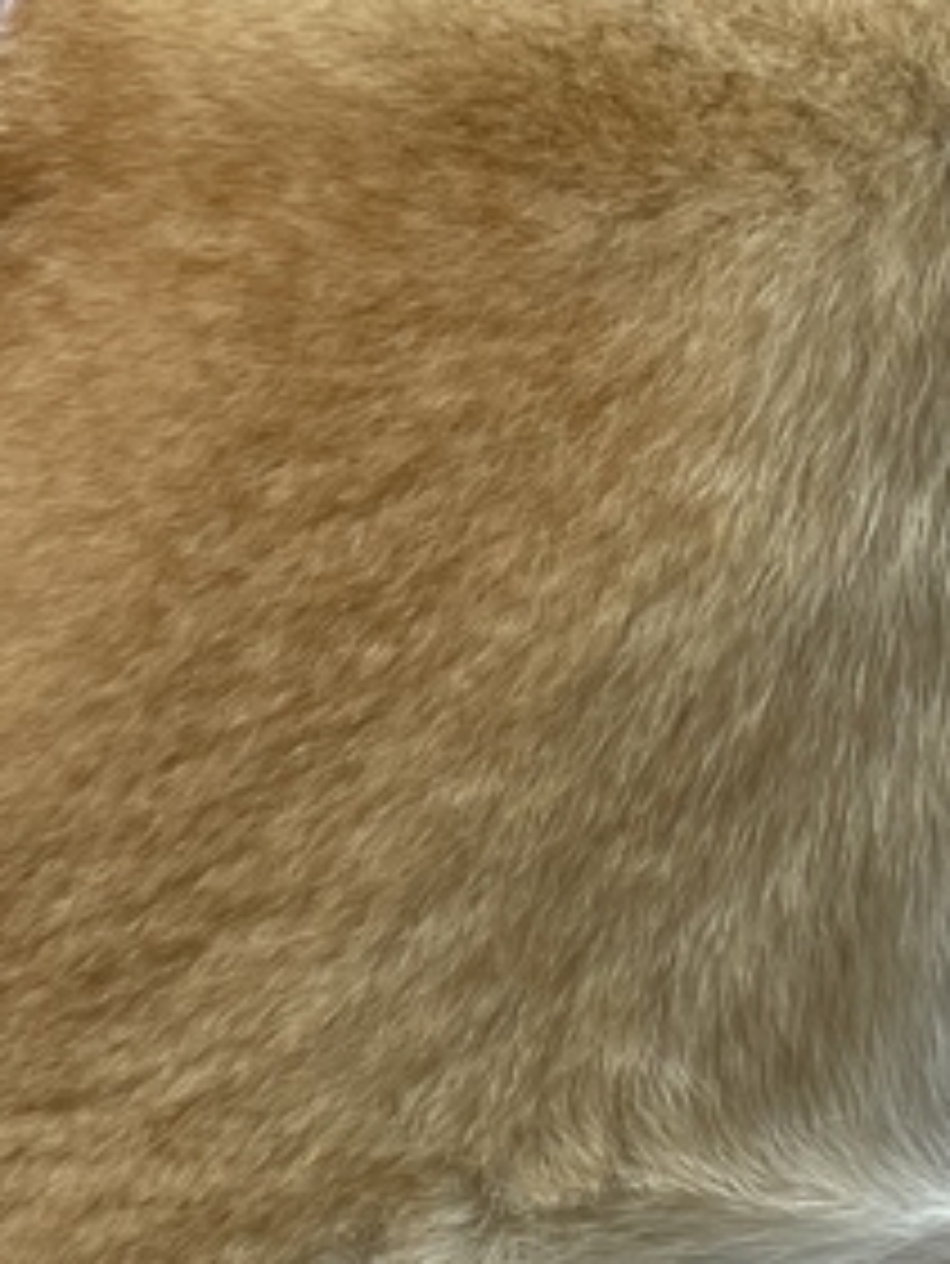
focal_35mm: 111
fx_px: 4059
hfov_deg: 13.3
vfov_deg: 17.7
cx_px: 711
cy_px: 652
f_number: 1.6
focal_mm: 4.2
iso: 32
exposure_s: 1/296
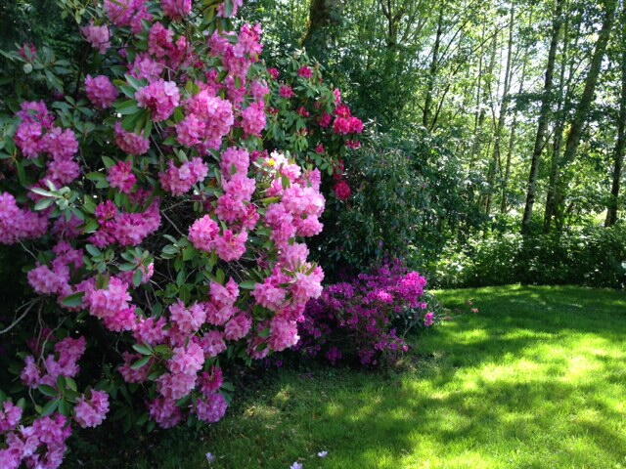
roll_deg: +0.6
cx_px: 313
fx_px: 597
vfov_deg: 42.9
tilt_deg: -3.8
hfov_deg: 55.4
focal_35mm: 33
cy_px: 234
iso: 50
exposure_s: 1/125
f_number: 2.4
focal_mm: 4.12
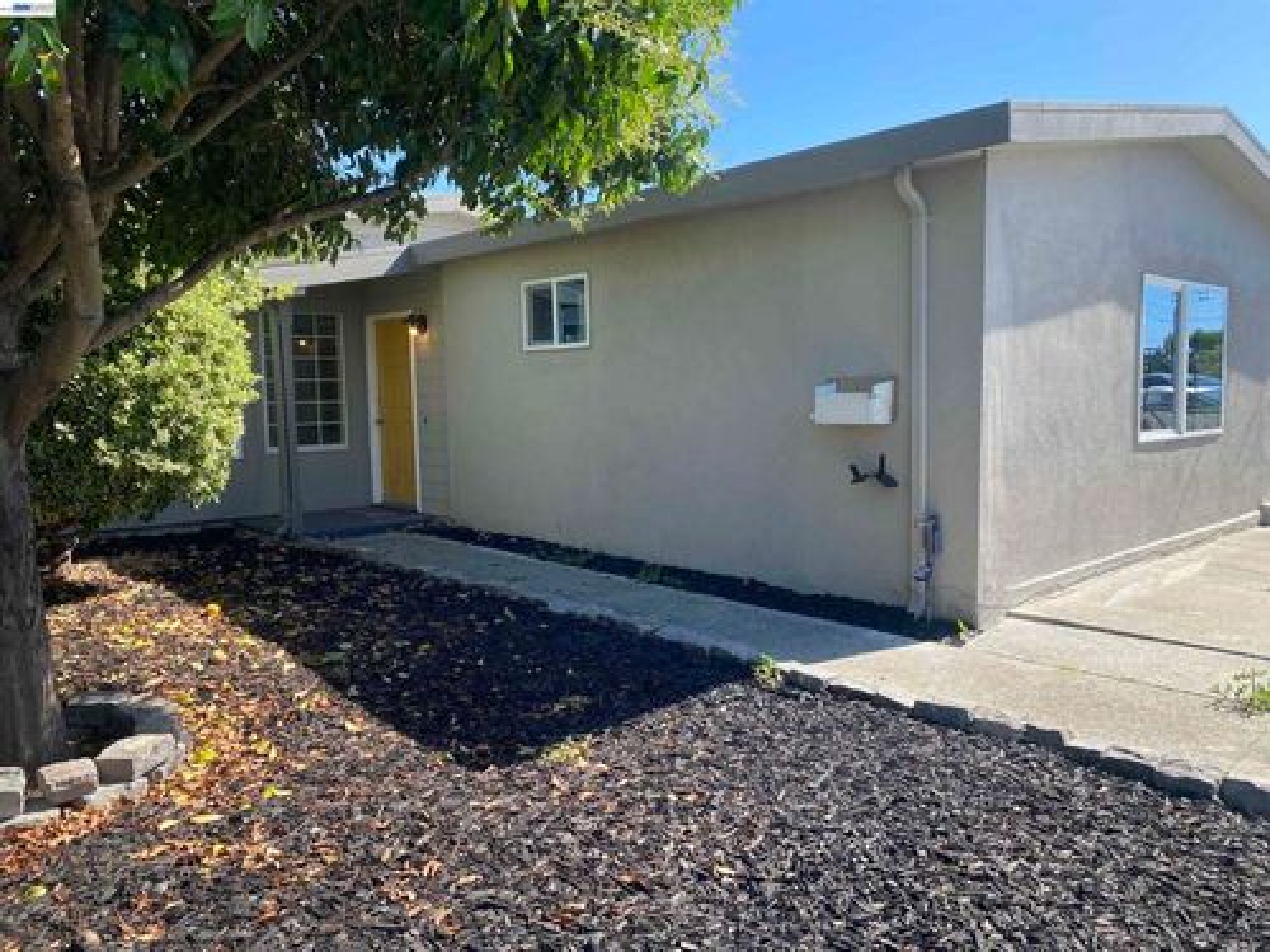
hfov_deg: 67.3
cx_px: 635
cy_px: 476
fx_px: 954
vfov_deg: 53.1
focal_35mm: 26
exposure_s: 1/822
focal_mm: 4.25
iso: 32
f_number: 1.8
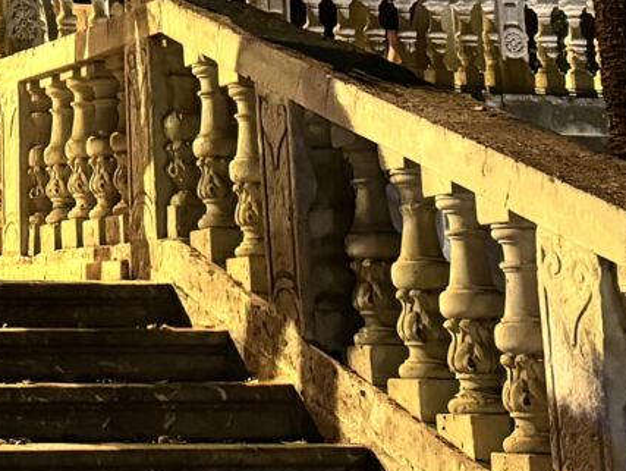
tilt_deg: +14.5
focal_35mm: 115
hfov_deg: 16.4
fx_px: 2081
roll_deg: +0.8
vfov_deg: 12.5
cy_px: -153
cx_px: -114
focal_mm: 6.76
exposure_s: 1/25
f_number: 1.78
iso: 1250
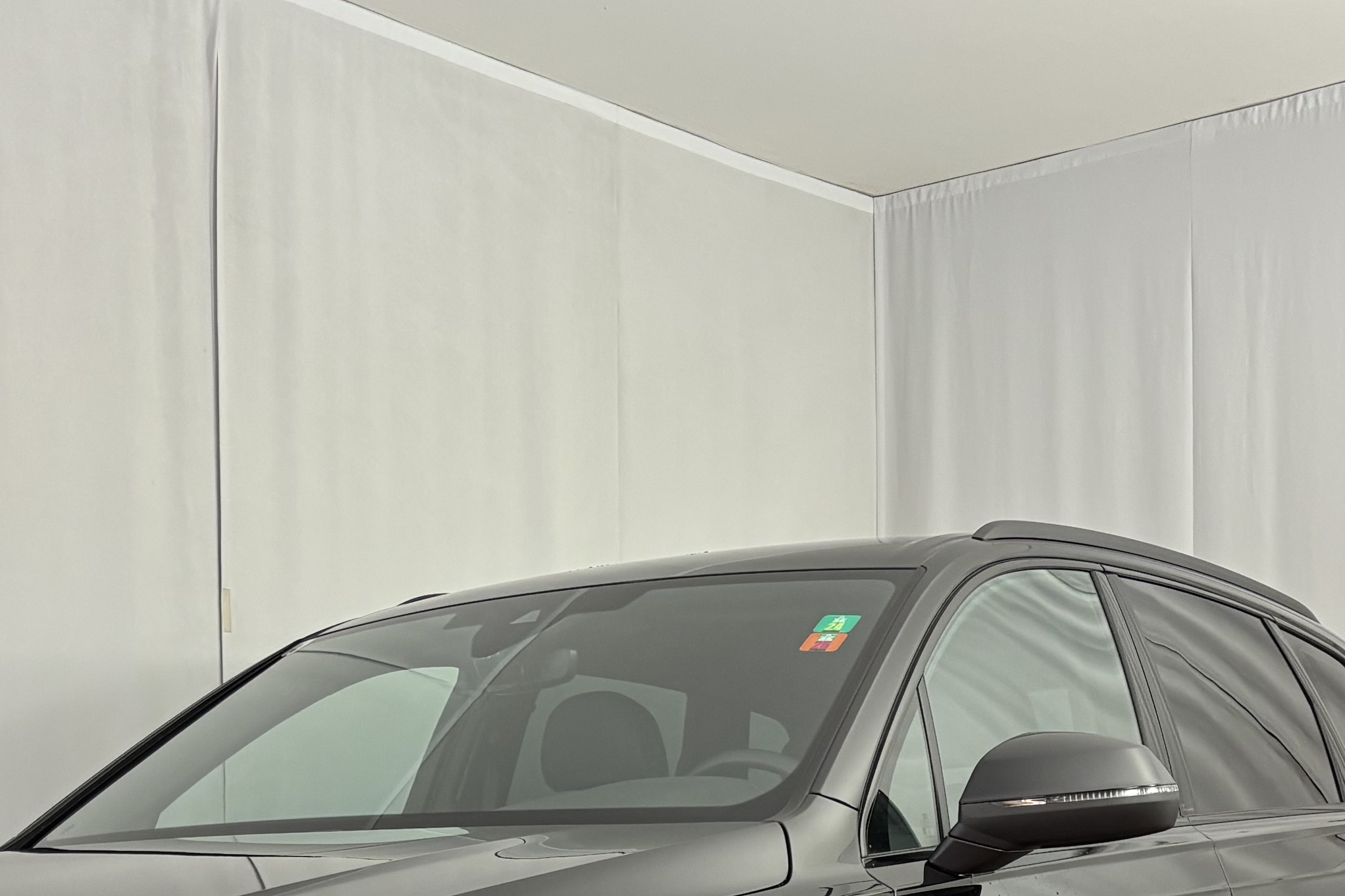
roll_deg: +1.0
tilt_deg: -3.0
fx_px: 2428
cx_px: 491
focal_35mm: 65
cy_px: 1015
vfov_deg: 19.9
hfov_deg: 30.8
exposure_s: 1/50
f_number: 1.6
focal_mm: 5.96
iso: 160
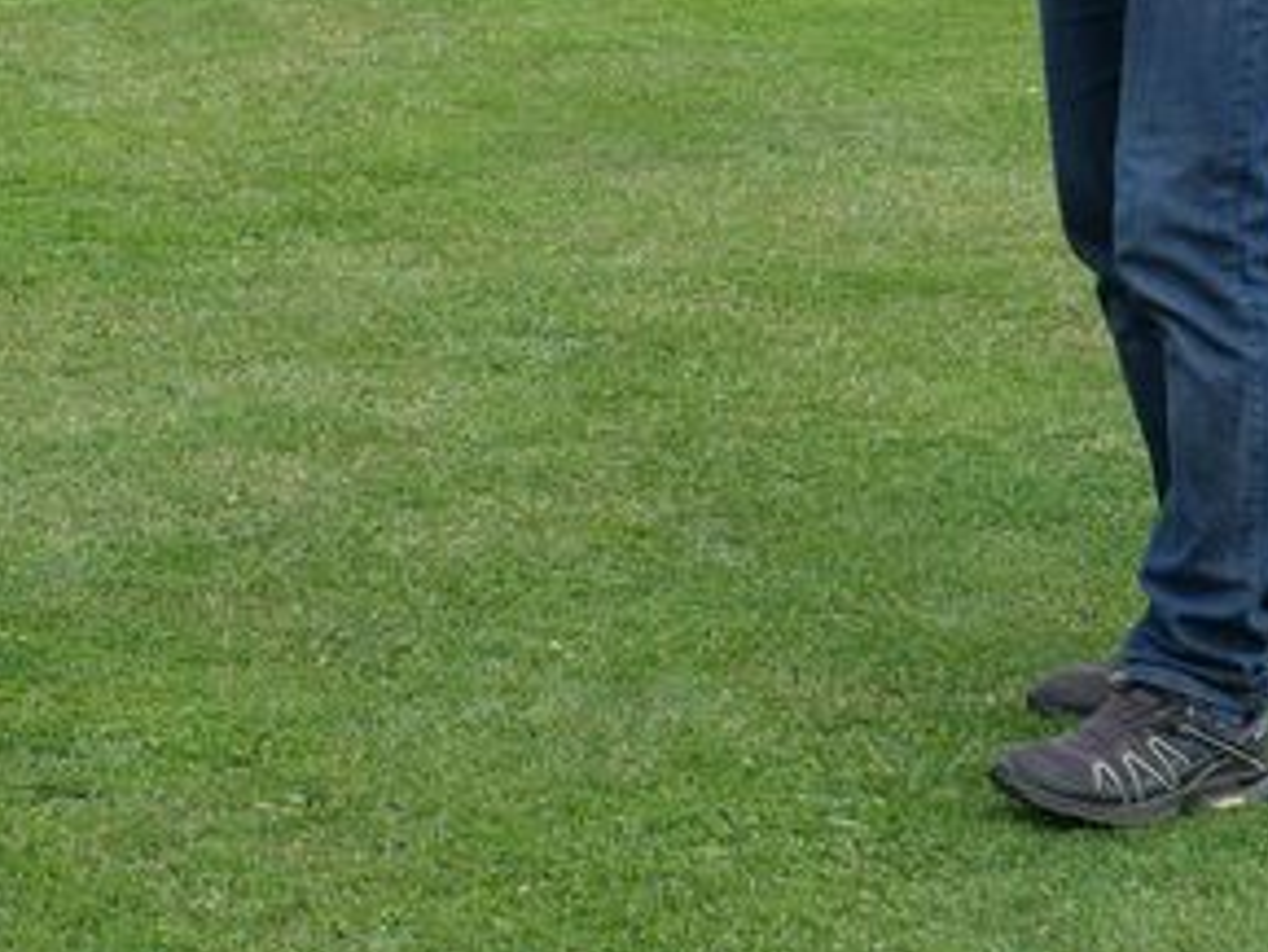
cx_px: 35
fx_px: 5020
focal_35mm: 137
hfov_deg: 14.2
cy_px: -173
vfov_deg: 10.7
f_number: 6.3
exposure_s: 1/400
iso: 200
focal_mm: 22
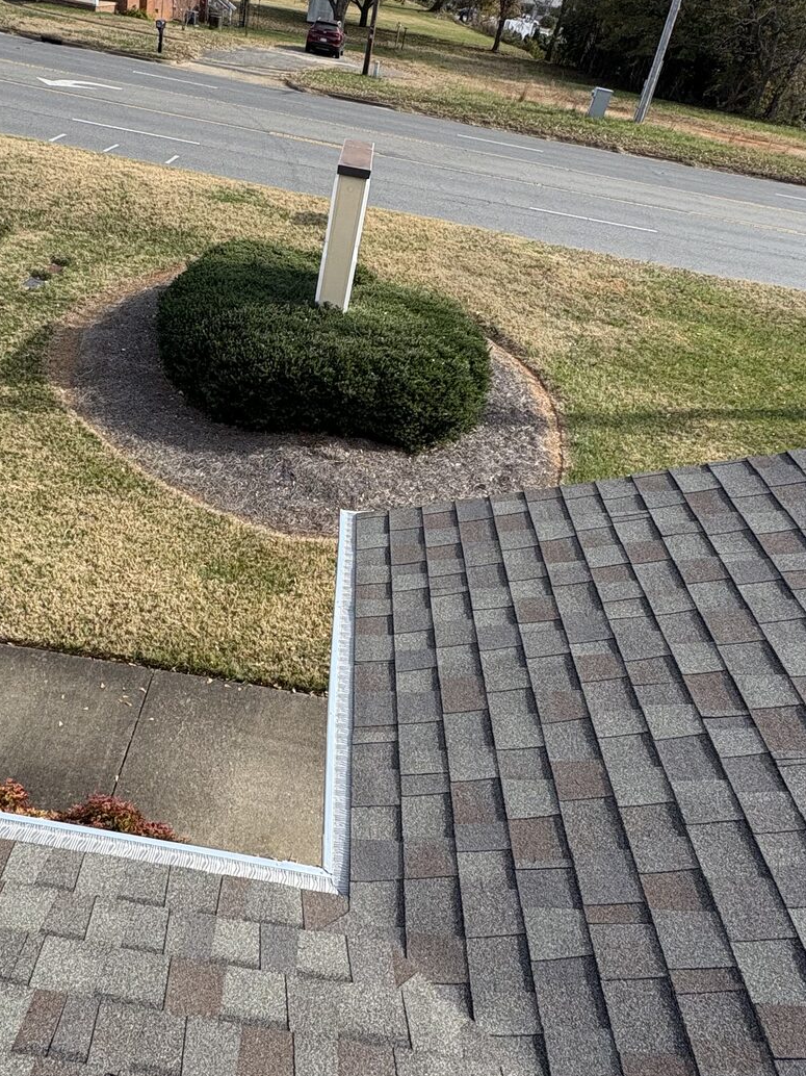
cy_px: 491
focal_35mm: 26
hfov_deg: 52.2
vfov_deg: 67.2
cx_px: 278
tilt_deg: -33.5
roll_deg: -10.9
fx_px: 808
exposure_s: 1/720
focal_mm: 2.22
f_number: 2.2
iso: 40
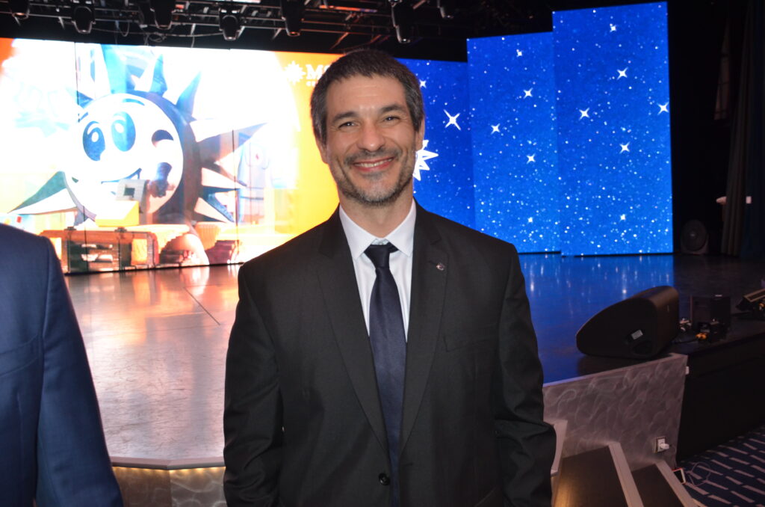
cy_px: 254
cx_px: 382
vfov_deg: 43.4
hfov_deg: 62.0
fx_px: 636
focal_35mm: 30
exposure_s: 1/60
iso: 800
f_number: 3.5
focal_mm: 20
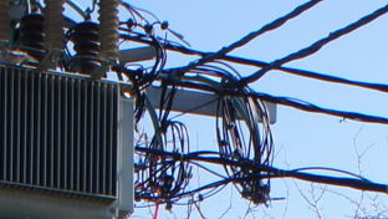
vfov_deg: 5.7
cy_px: 785
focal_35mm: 193
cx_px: -58
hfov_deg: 11.0
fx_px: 1987
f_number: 11
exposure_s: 1/125
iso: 200
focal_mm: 20
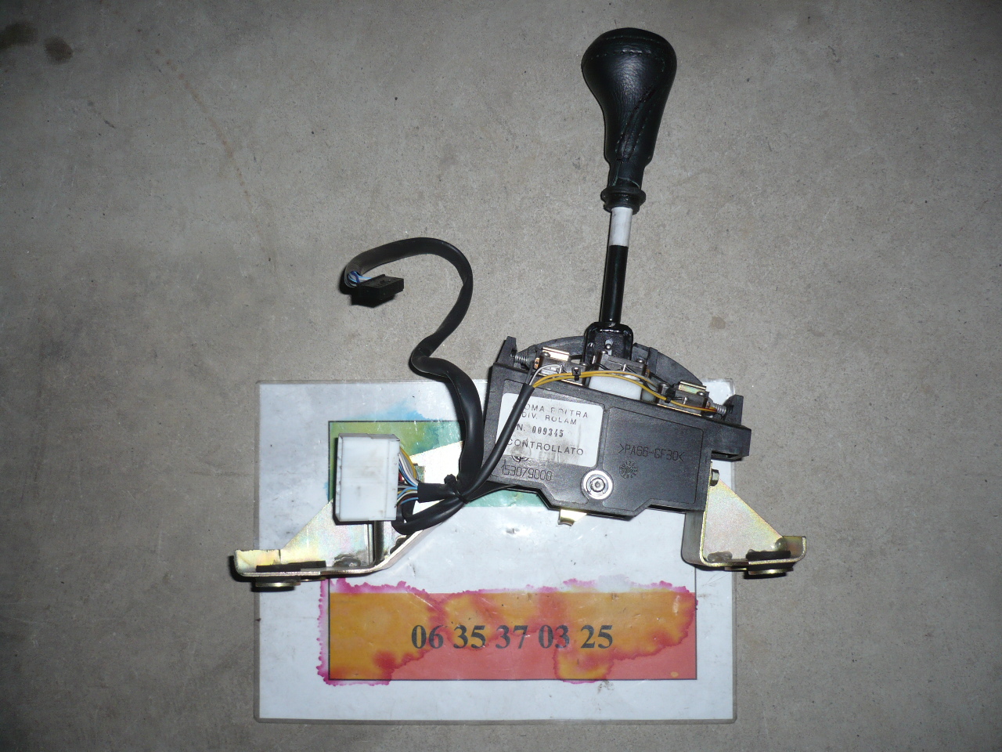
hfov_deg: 52.6
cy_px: 376
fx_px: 1013
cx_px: 501
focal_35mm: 35
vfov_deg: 40.7
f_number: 2.8
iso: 100
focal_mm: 5.8
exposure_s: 1/30
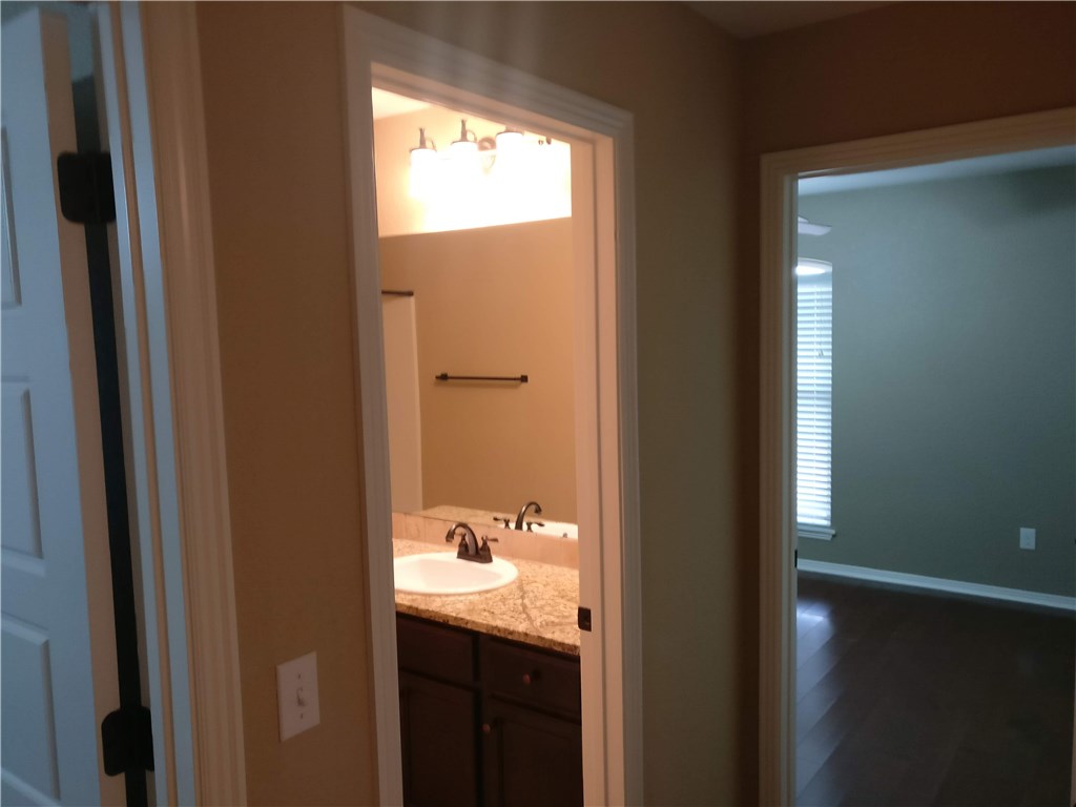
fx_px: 870
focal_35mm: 28
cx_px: 538
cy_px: 404
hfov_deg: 63.4
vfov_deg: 49.7
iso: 400
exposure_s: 1/25
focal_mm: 4.26
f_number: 2
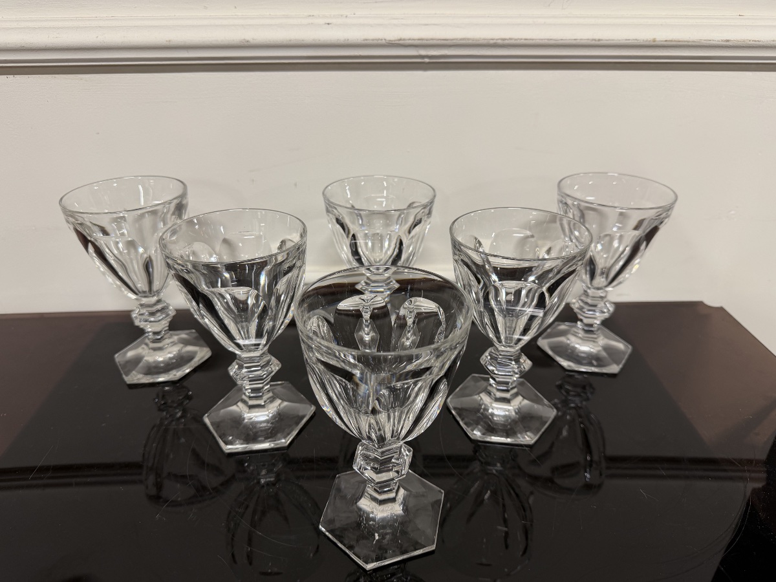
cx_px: 388
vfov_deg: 56.8
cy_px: 291
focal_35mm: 24
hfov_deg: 71.6
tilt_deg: -29.1
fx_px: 538
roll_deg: +0.2
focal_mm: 6.76
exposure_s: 1/50
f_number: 1.78
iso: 125
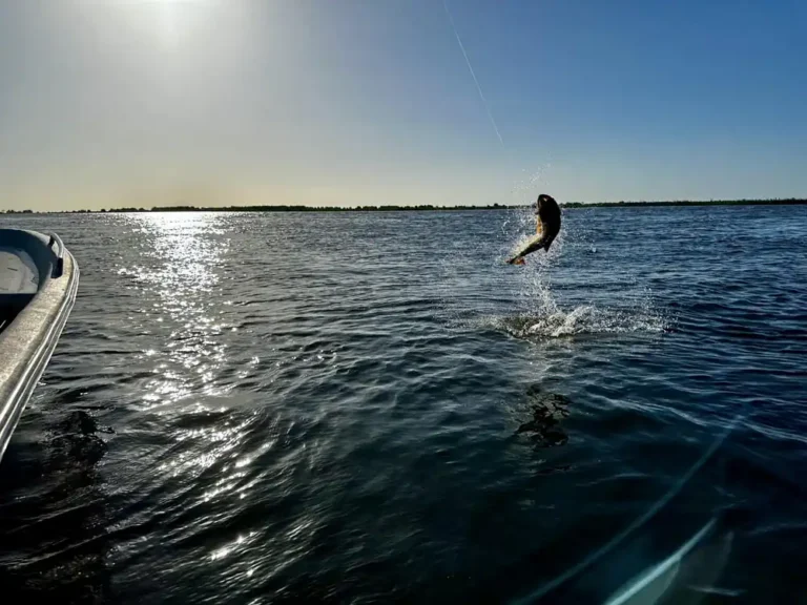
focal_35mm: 24
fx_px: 560
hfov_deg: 71.6
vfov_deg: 56.8
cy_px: 302
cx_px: 404
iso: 80
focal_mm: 6.86
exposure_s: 1/18519
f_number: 1.78
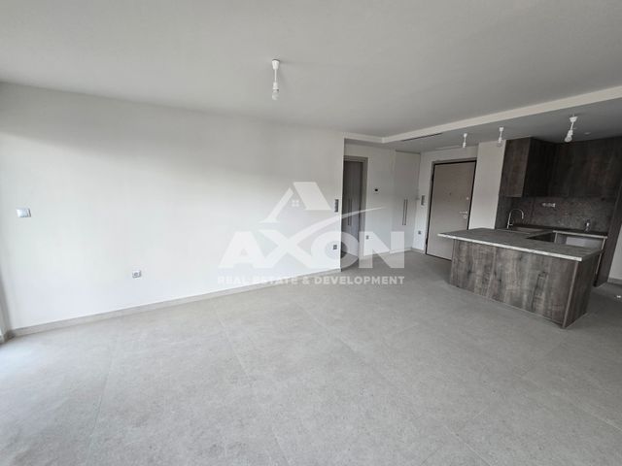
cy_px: 233
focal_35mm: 13
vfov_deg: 89.9
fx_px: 234
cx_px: 311
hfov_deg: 106.2
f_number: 2.2
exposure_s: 1/50
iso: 64
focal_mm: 2.2
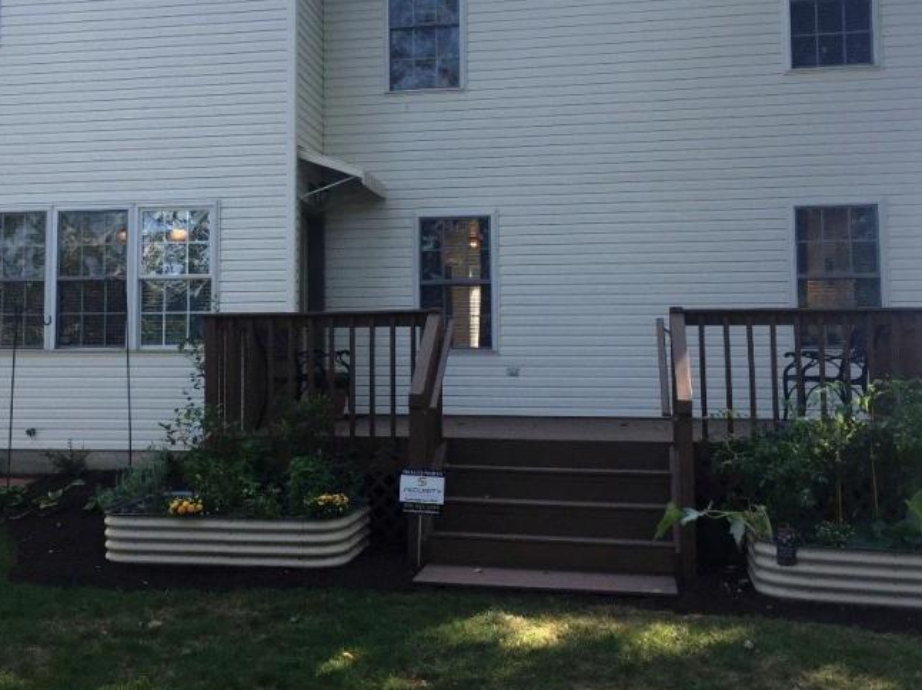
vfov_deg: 31.4
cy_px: 268
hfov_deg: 41.0
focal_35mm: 46
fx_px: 1225
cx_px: 344
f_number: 2.2
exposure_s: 1/380
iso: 32
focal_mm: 4.15
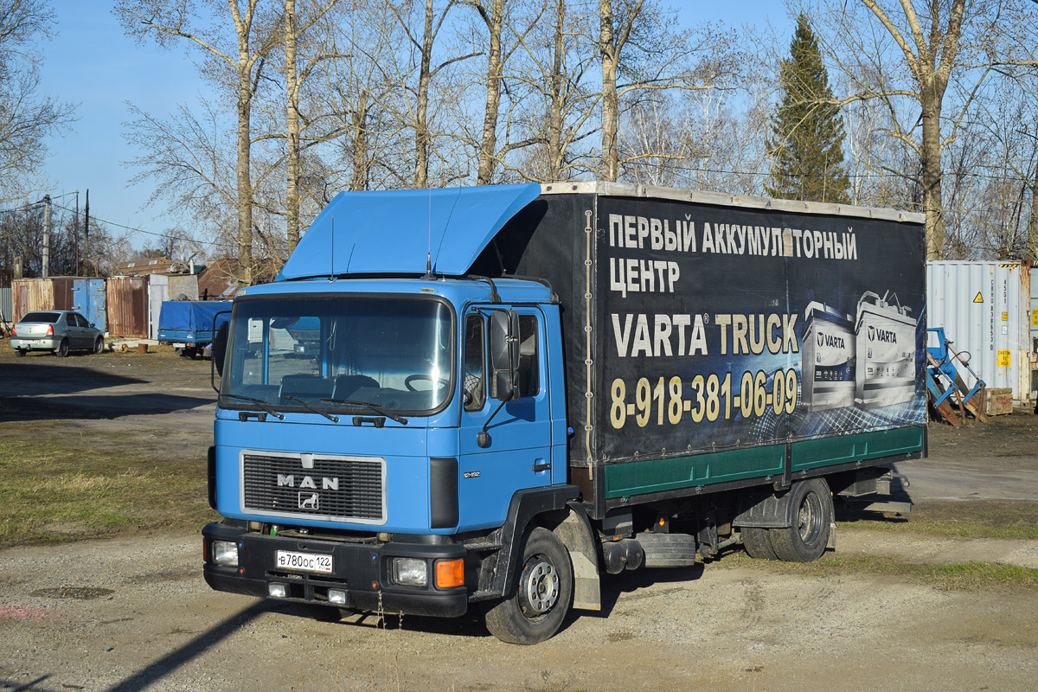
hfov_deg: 36.9
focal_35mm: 54
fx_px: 1557
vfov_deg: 25.1
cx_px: 519
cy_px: 346
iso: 100
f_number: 5.6
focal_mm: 36
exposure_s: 1/640
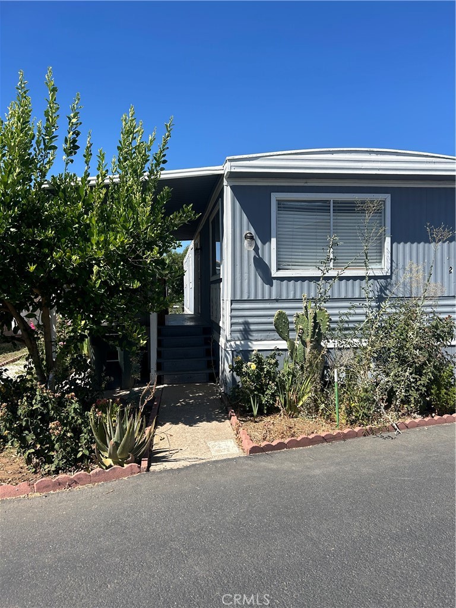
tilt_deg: -3.4
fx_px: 457
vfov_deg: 67.3
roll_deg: -0.2
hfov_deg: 53.1
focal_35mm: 26
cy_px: 304
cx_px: 228
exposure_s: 1/3165
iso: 50
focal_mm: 5.7
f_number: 1.5
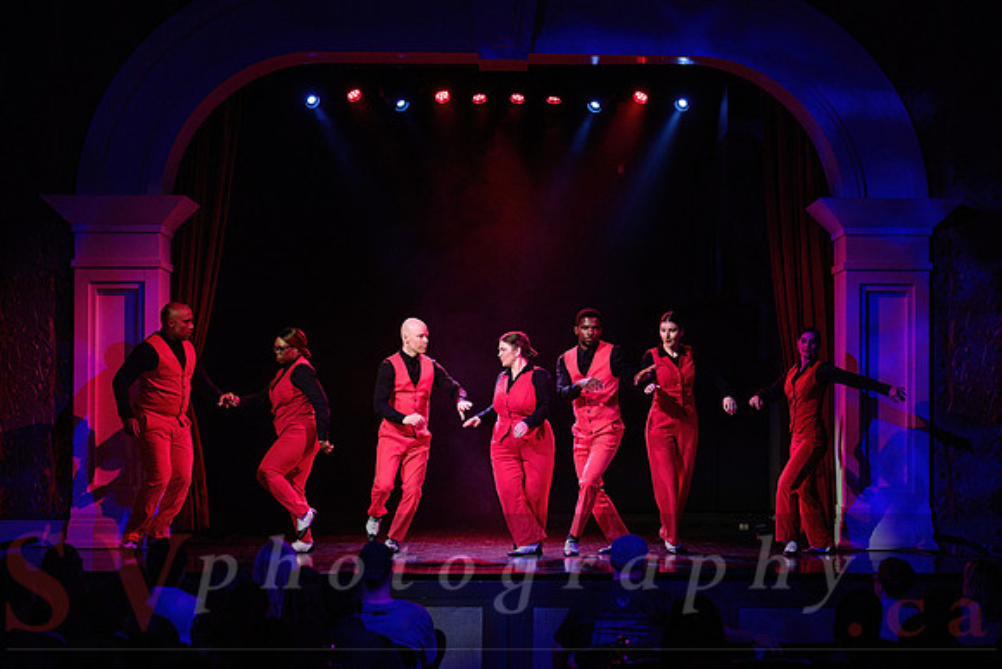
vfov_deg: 18.0
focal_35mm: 76
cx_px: 542
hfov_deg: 26.7
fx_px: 2107
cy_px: 362
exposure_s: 1/250
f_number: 2.8
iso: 1600
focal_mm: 70
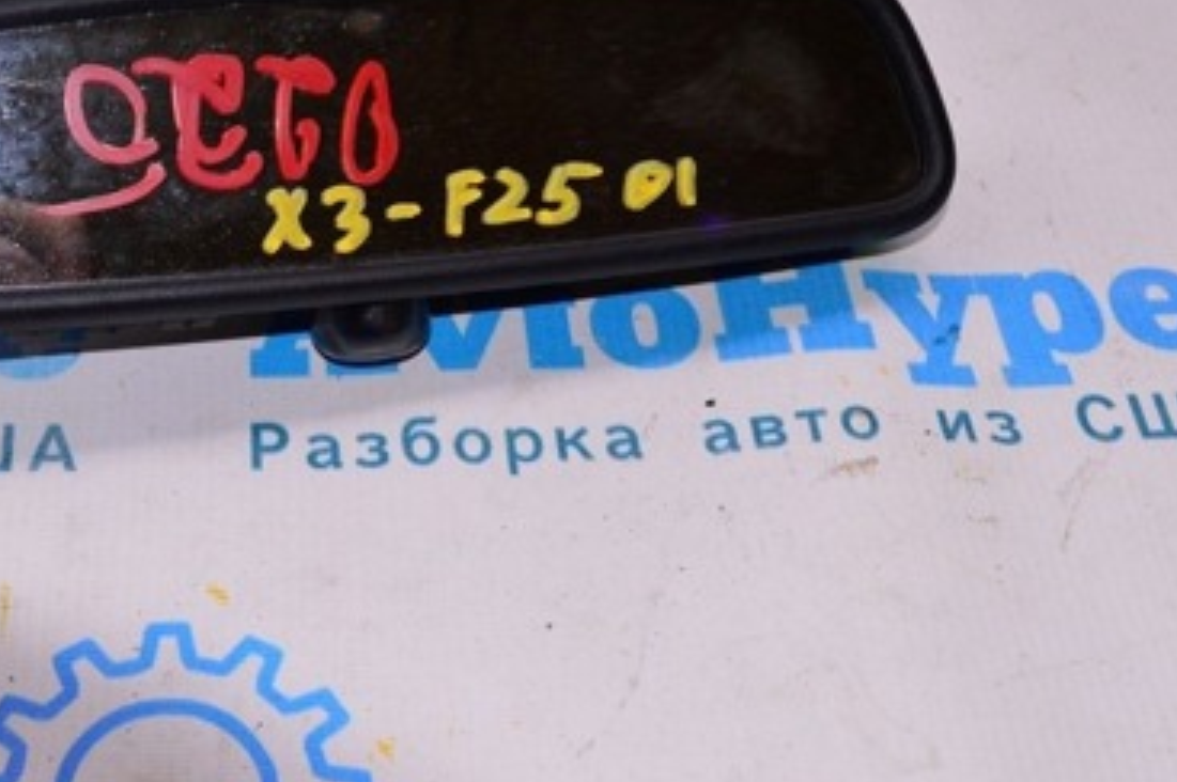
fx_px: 2221
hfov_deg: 29.4
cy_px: 184
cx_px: 372
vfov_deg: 19.8
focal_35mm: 68
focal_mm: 26
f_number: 8
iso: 1600
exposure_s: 1/200
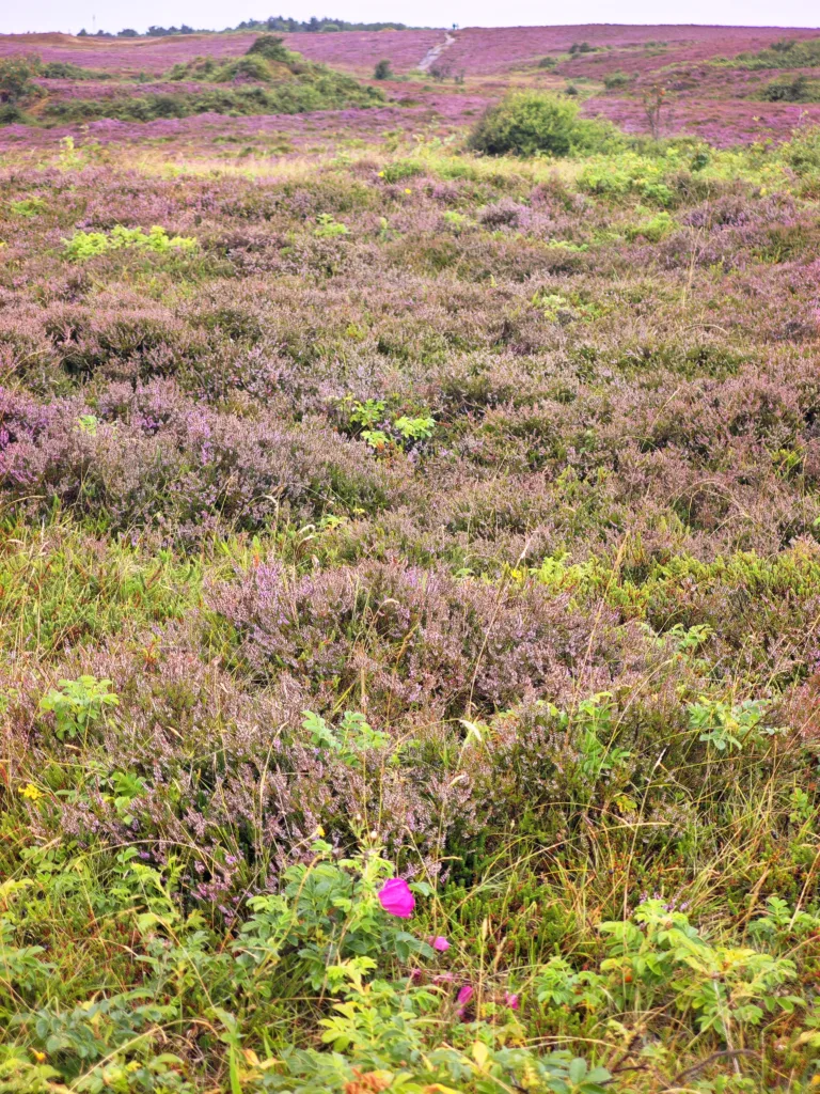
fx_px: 2369
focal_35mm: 75
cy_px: 547
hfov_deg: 19.6
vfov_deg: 26.0
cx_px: 410
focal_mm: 12.28
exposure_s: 1/393
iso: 50
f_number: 1.8
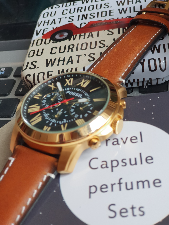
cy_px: 112
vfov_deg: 36.8
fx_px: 338
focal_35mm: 52
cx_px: 84
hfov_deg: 28.0
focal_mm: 6
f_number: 2.4
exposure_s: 1/30
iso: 40
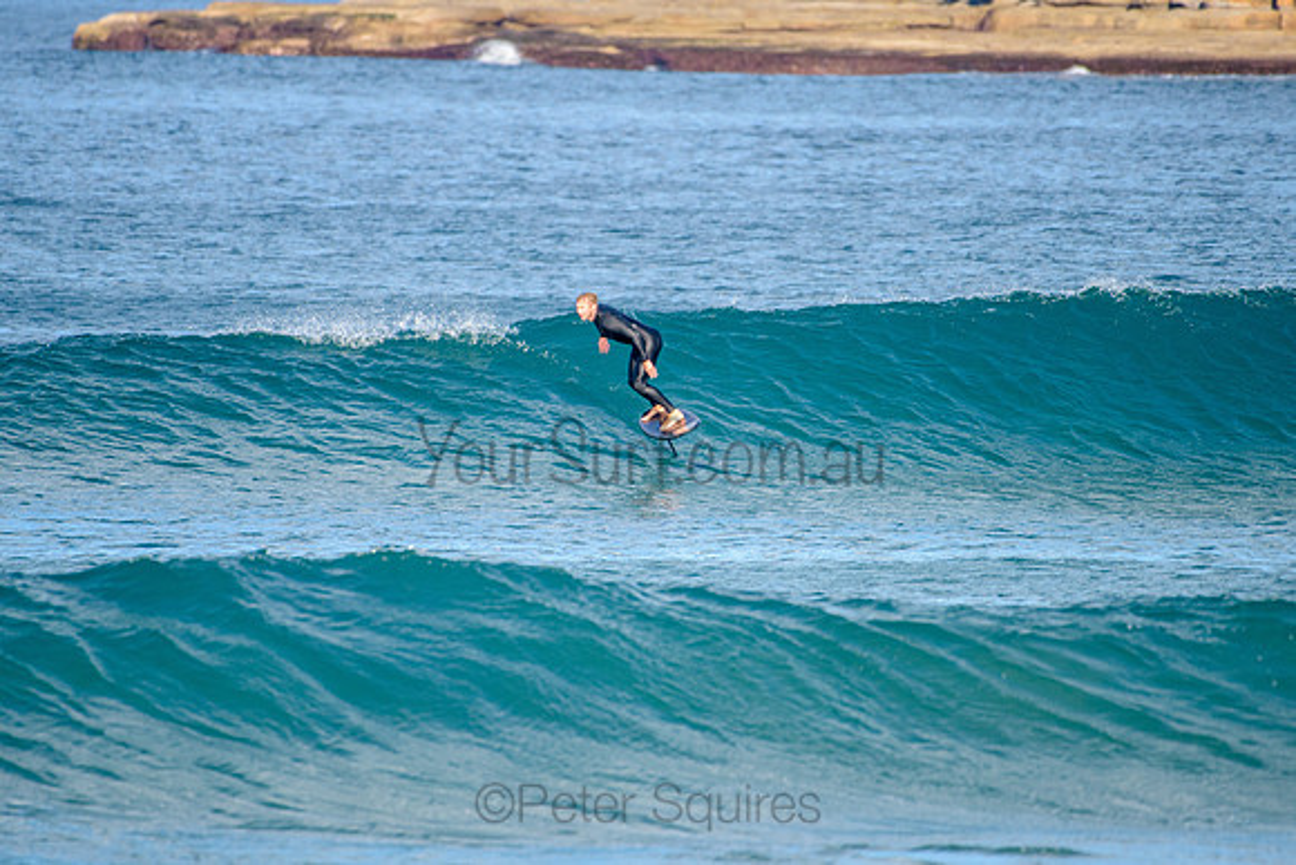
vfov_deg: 2.2
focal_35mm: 613
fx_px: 22082
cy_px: 386
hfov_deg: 3.4
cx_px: 663
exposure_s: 1/2000
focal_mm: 500
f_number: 5.6
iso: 400
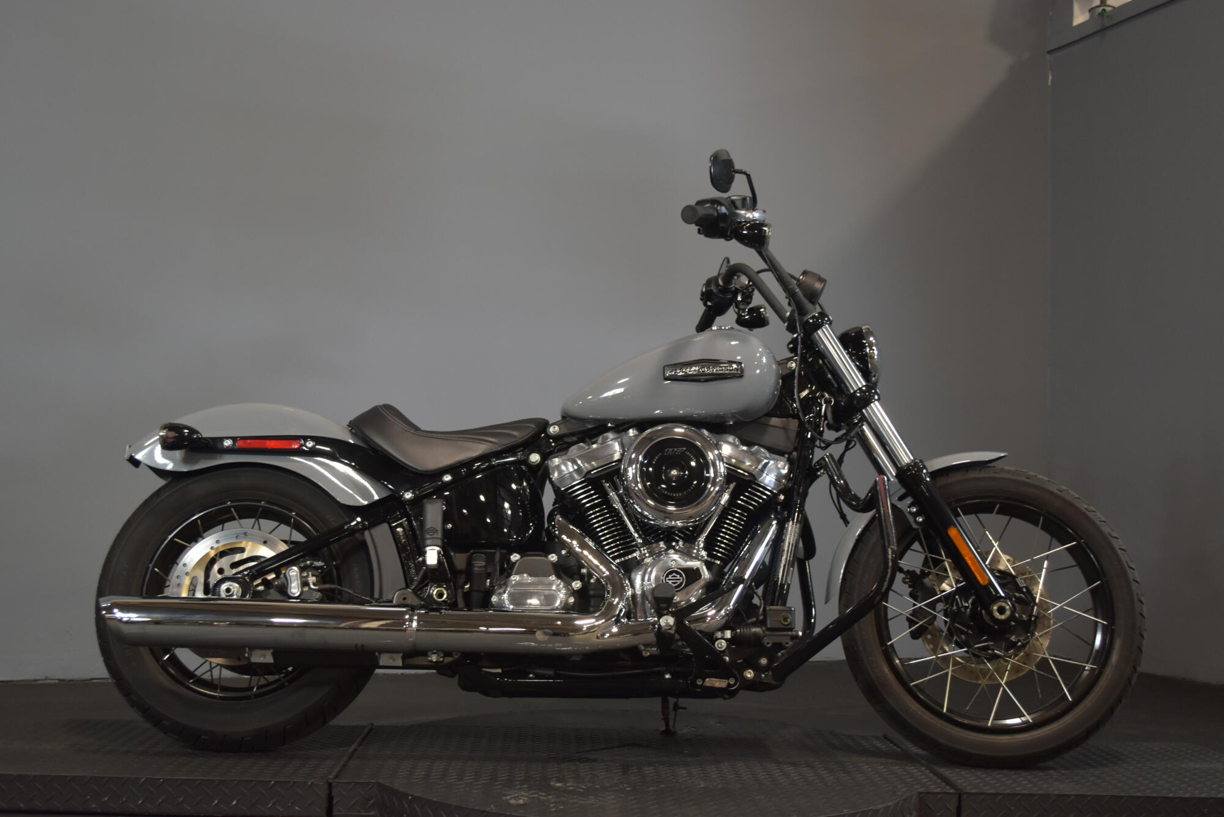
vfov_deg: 34.2
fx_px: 1326
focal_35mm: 39
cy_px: 408
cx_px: 612
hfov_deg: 49.5
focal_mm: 26
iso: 720
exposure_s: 1/30
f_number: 4.2
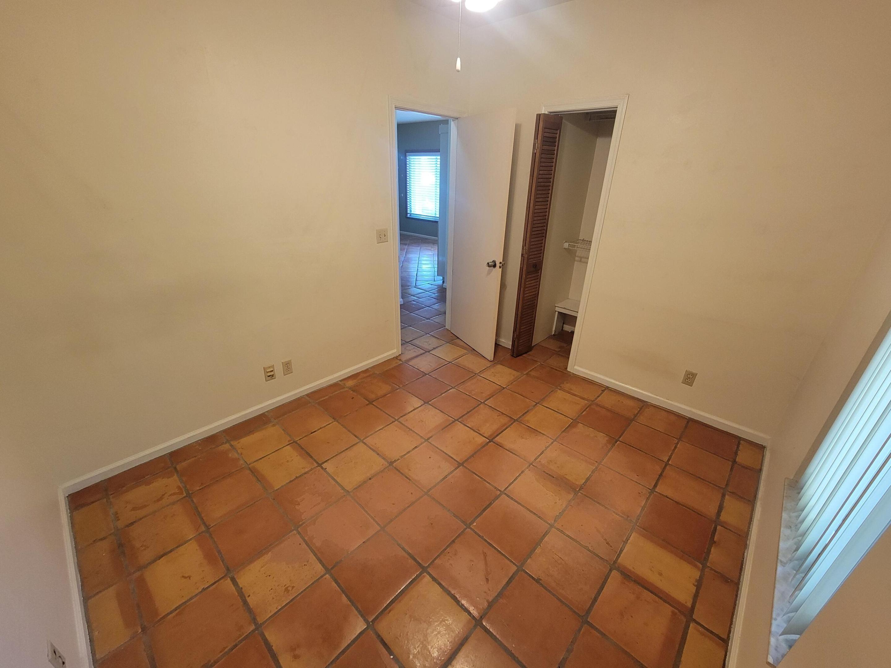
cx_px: 446
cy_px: 334
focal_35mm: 13
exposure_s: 1/40
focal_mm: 2.2
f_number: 2.2
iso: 320
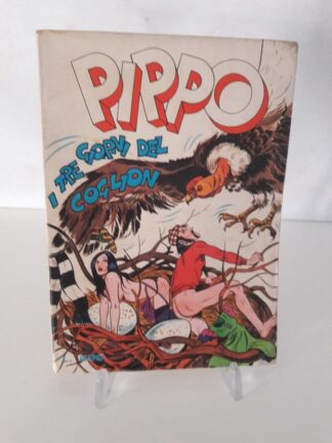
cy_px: 222
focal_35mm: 28
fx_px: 358
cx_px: 166
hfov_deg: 49.7
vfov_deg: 63.4
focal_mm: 3.7
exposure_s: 1/17
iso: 320
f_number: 1.9
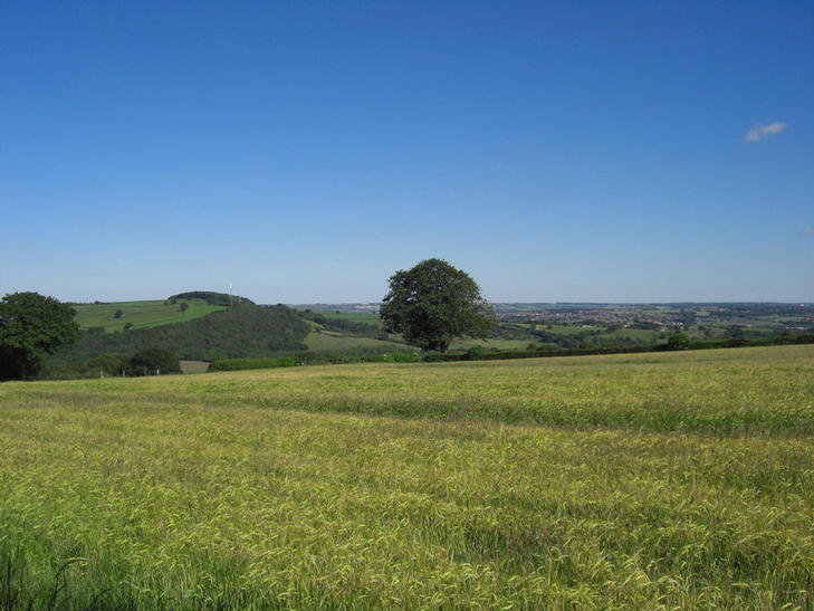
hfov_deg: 49.0
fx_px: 894
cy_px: 306
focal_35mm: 38
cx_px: 407
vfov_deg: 37.7
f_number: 8
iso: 80
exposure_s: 1/250
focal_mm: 7.9
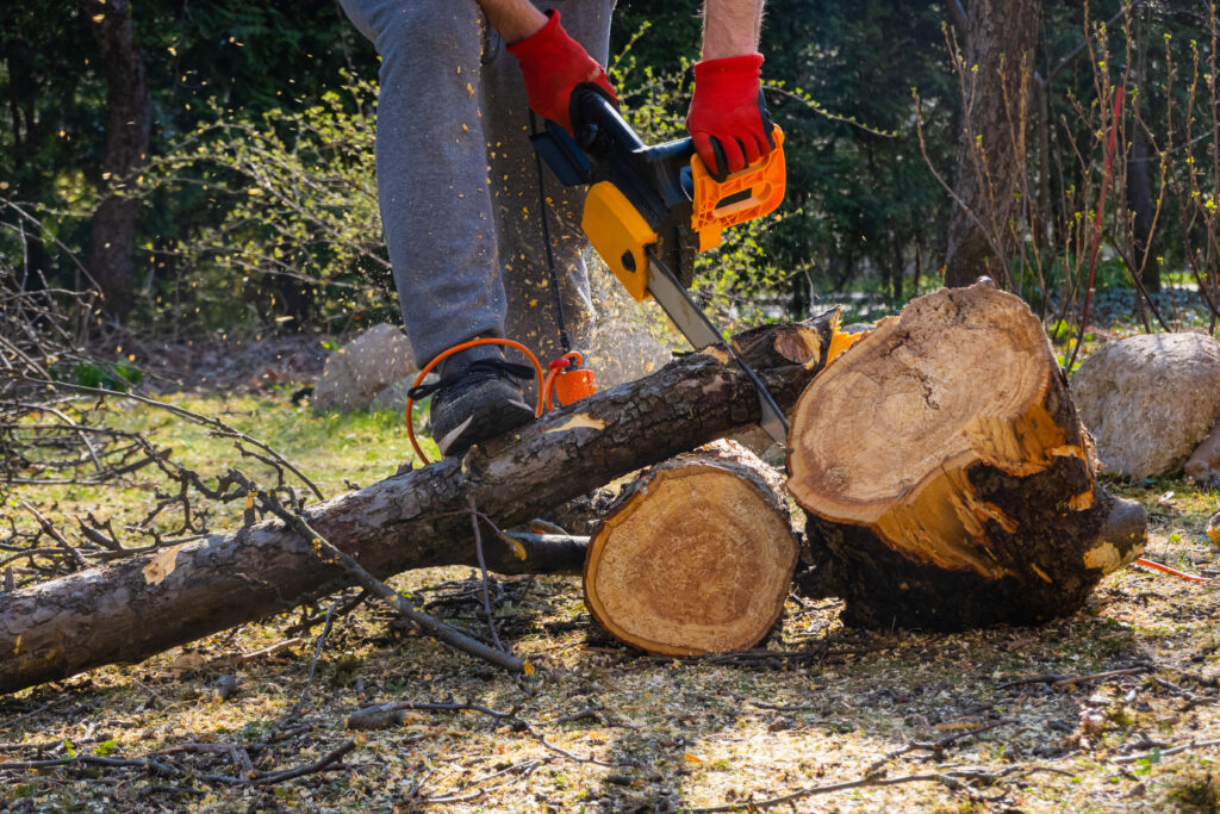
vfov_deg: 16.1
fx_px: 2881
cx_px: 610
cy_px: 407
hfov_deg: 23.9
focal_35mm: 85
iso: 100
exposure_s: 1/250
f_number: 4.5
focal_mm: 31.46
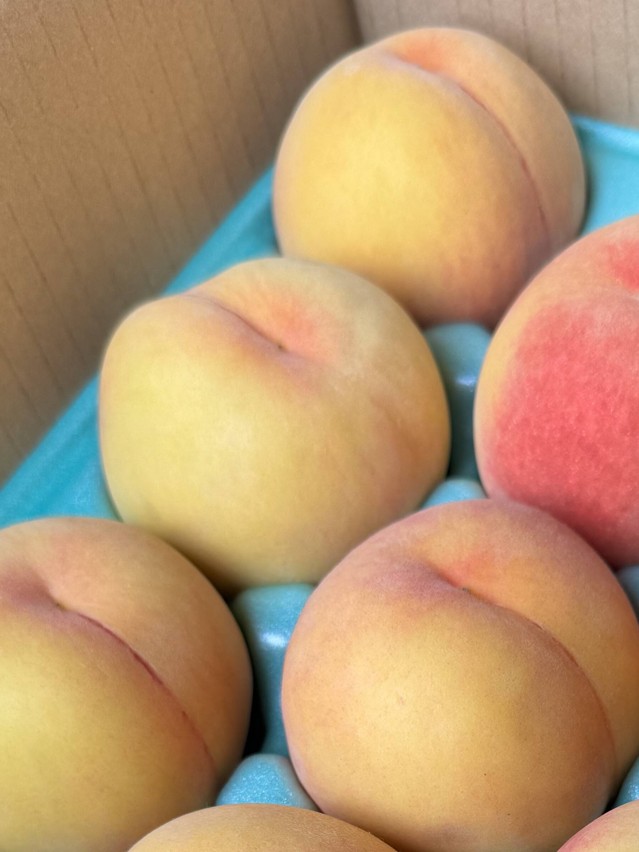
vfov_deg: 30.8
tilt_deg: -62.1
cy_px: 892
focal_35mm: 57
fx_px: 1403
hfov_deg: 25.5
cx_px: 450
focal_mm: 6.76
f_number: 1.78
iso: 64
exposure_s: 1/213
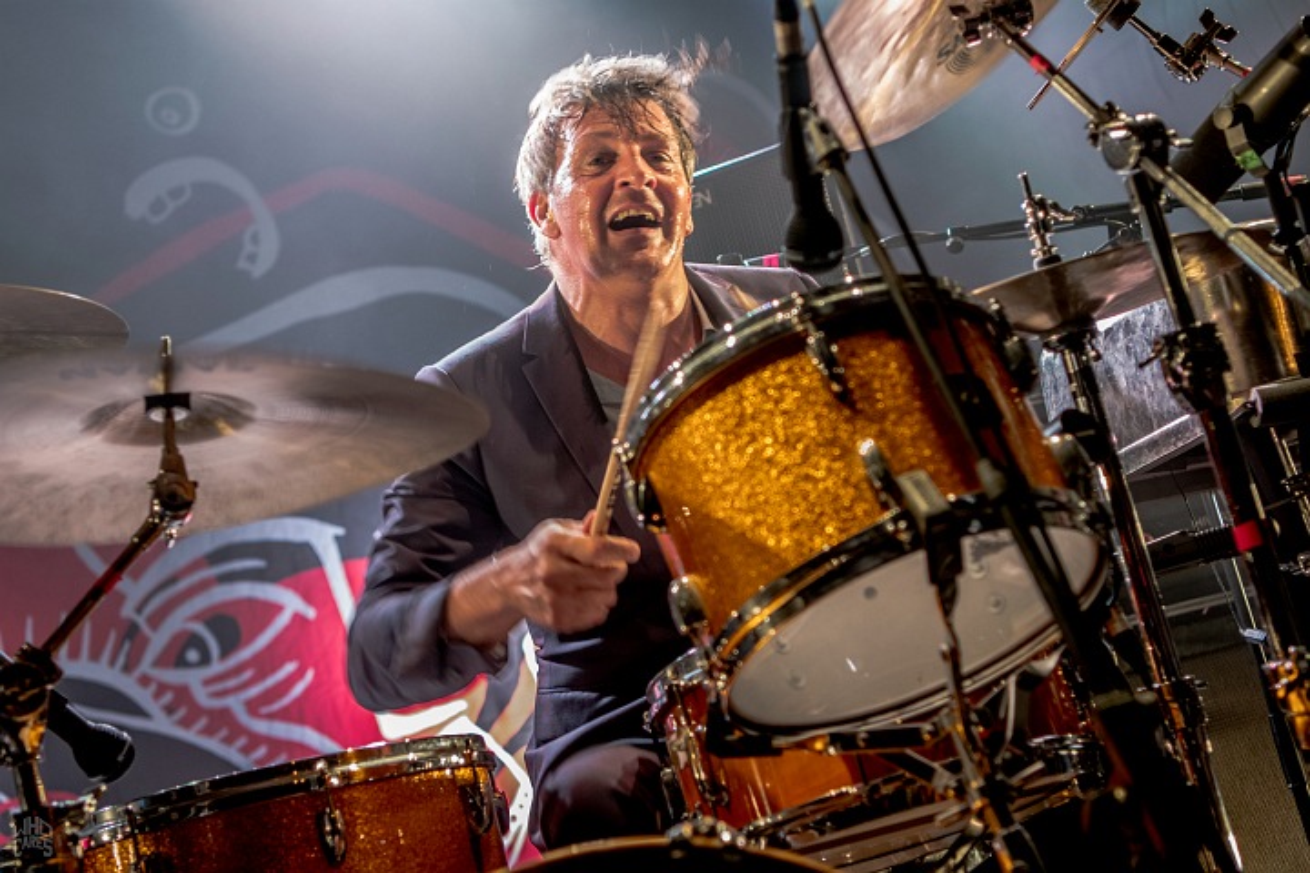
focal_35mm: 68
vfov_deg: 20.2
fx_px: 2456
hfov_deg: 29.9
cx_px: 655
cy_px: 436
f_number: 2.8
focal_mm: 45
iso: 640
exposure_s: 1/100
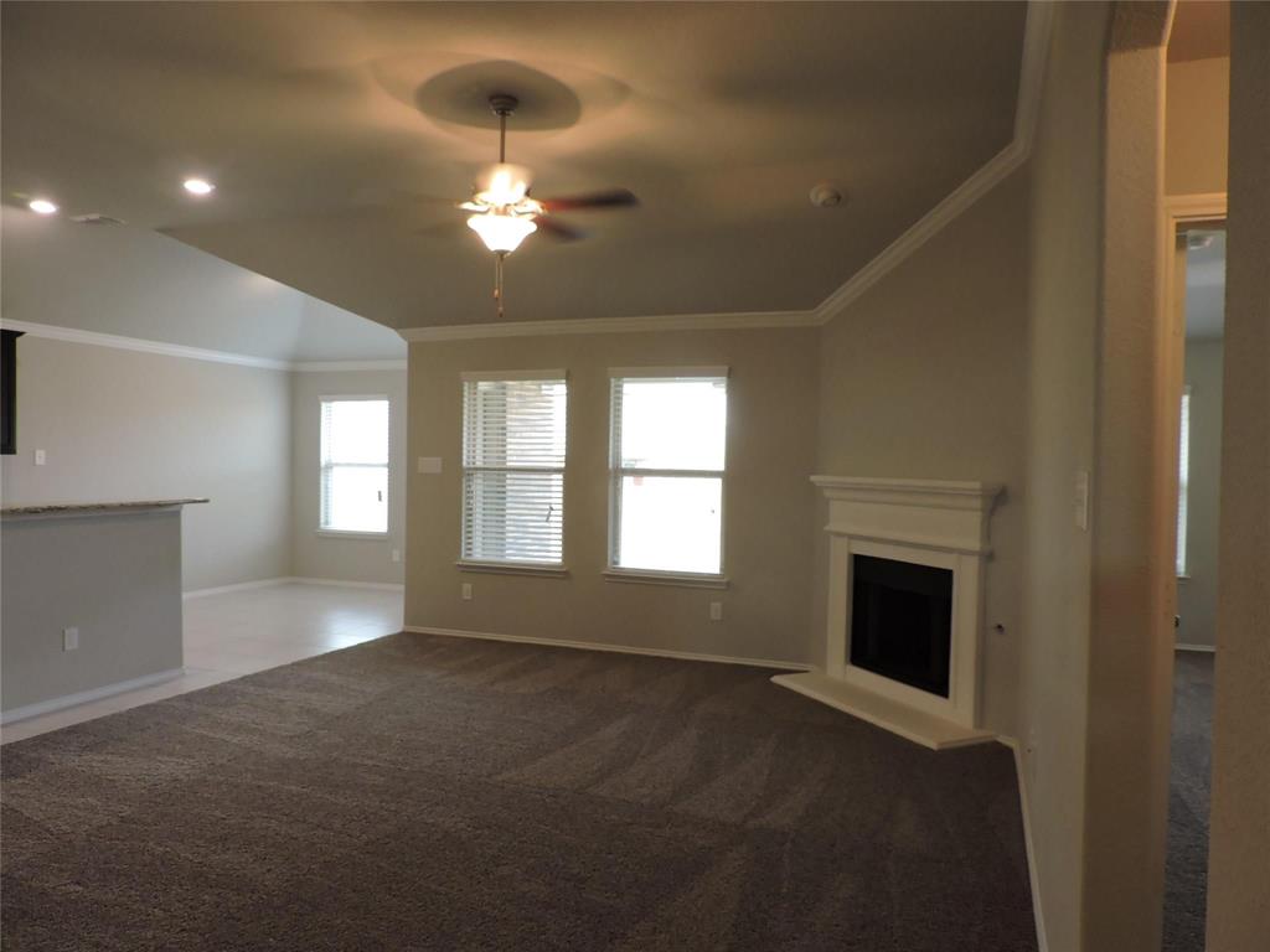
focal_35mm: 24
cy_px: 476
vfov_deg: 56.8
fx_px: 881
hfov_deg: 71.6
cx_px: 635
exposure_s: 1/30
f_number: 3
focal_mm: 4.3
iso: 250
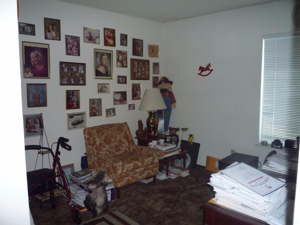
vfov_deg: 46.8
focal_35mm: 30
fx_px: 260
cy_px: 112
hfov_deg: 60.0
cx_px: 150
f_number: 3.3
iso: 200
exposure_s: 1/30
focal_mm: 5.2
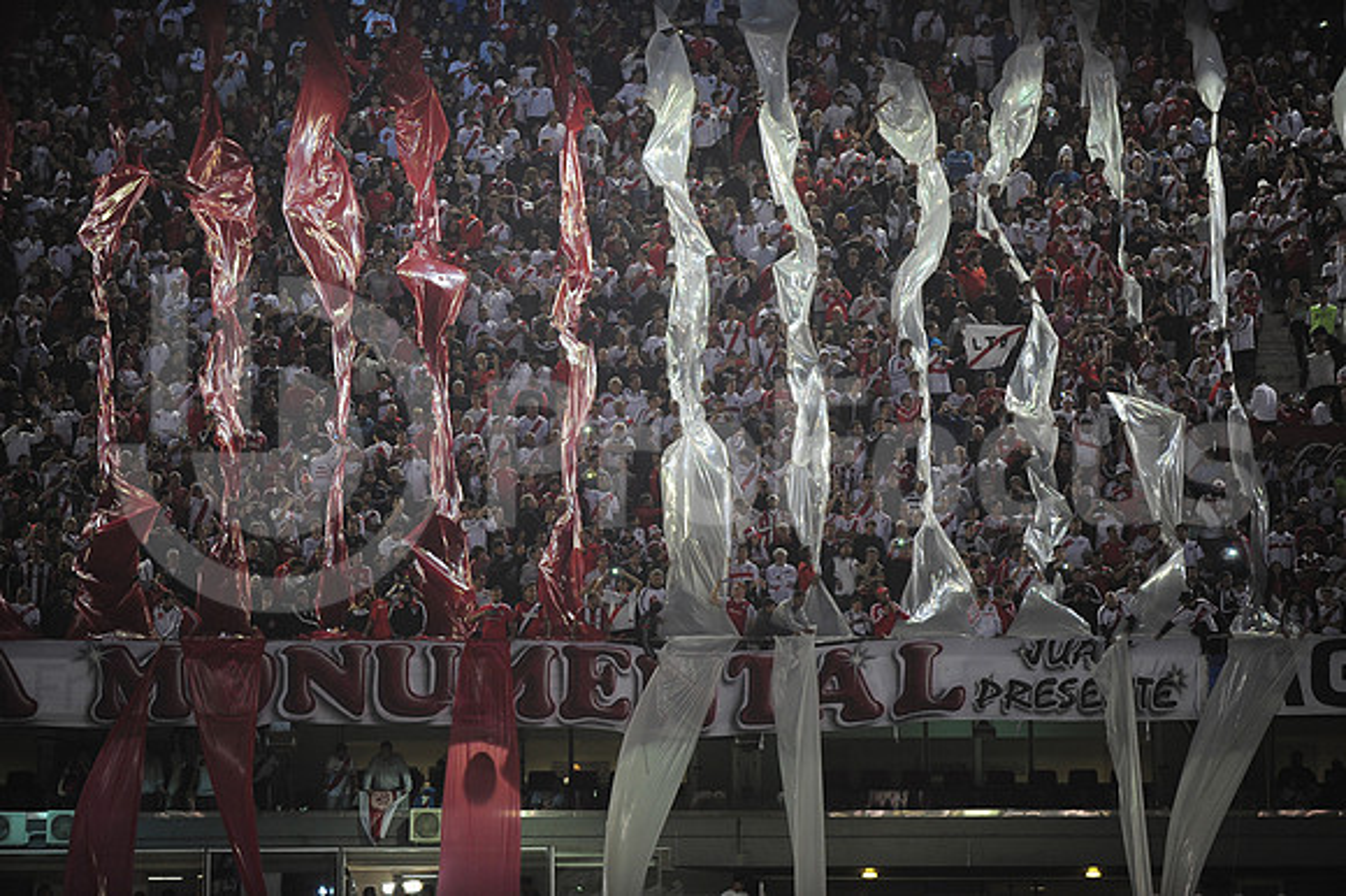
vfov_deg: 6.9
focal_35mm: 200
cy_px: 448
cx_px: 673
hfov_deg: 10.3
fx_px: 7473
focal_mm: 200
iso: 1250
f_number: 2.8
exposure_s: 1/400
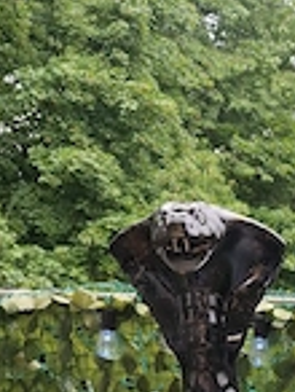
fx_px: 714
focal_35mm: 63
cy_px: 400
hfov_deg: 21.0
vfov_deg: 28.6
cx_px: 394
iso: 62
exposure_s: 1/100
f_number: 1.8
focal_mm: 5.4
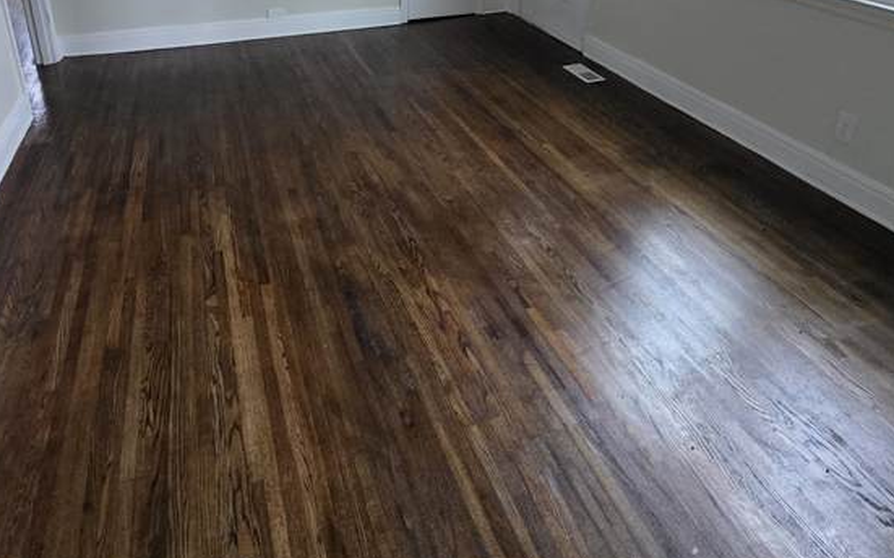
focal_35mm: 24
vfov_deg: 46.4
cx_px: 381
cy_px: 62
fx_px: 585
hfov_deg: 74.4
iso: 1000
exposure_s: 1/60
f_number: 1.9
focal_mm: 2.2
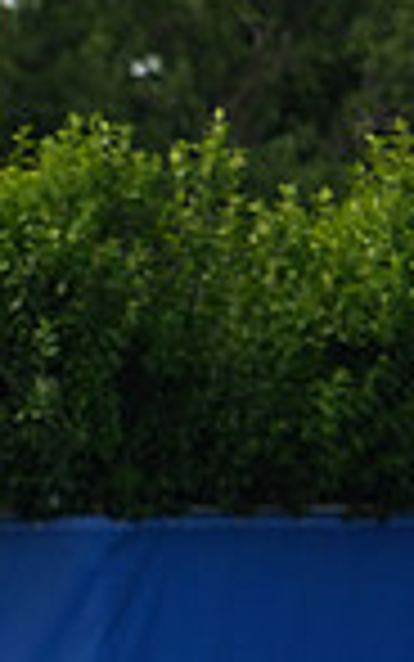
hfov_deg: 1.1
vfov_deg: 1.7
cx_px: -873
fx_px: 21750
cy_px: 831
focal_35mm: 1206
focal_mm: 300
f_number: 6.3
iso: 500
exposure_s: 1/1250
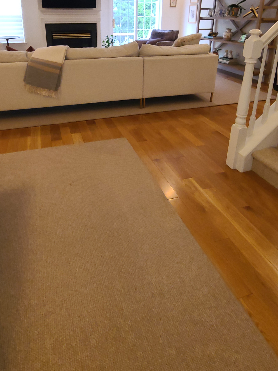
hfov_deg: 60.8
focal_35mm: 22
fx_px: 236
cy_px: 94
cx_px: 119
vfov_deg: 71.3
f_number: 2.2
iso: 250
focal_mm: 2.2
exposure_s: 1/60
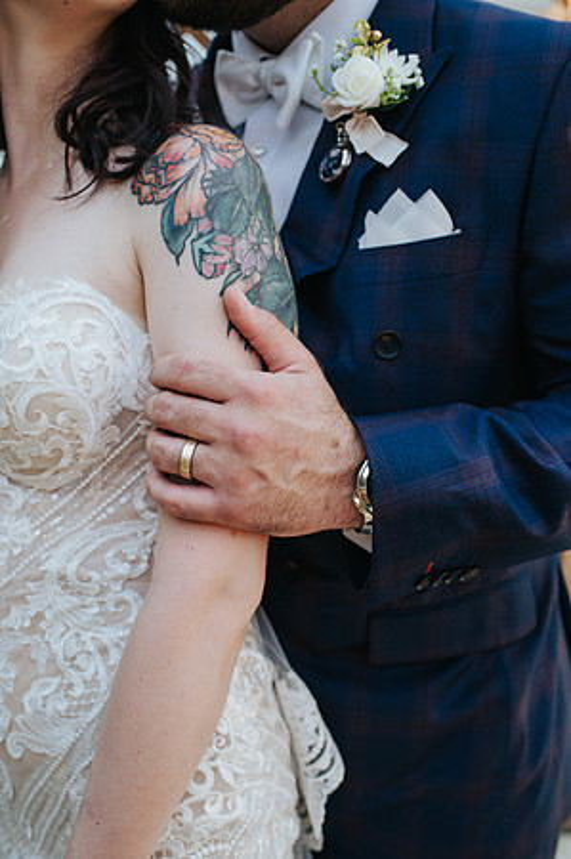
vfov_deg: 54.5
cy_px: 430
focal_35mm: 35
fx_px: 835
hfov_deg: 37.8
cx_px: 286
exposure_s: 1/640
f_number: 3.5
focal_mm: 35
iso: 280
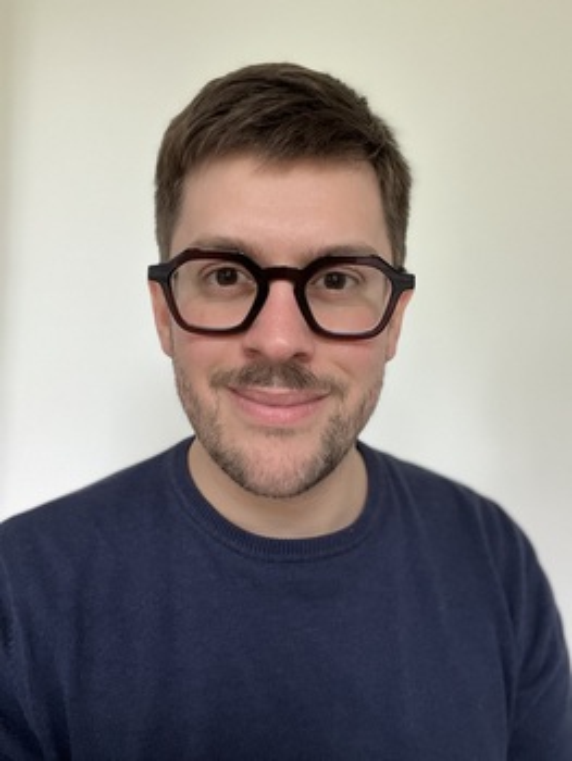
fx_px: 660
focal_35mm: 30
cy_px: 380
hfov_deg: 46.8
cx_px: 286
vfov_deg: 59.9
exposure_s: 1/40
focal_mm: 2.71
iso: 400
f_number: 2.2
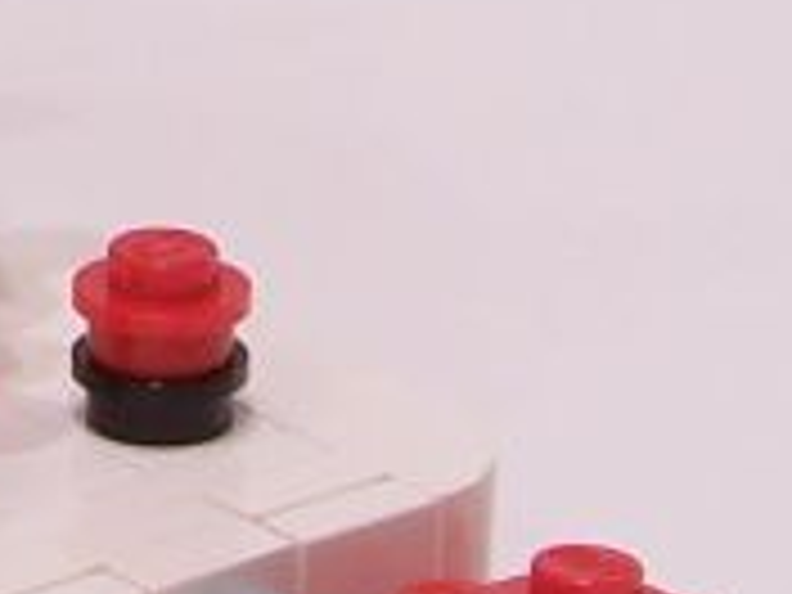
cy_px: -140
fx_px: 5720
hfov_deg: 7.8
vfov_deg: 5.9
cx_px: -194
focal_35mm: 250
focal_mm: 7.1
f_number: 3.2
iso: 80
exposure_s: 1/3
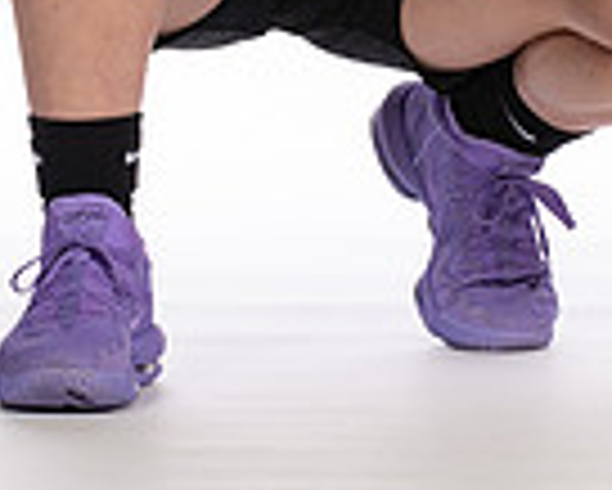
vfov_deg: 2.6
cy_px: -285
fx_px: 10803
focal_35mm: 596
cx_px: 785
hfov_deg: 3.2
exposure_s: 1/100
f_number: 5.6
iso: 100
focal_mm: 80
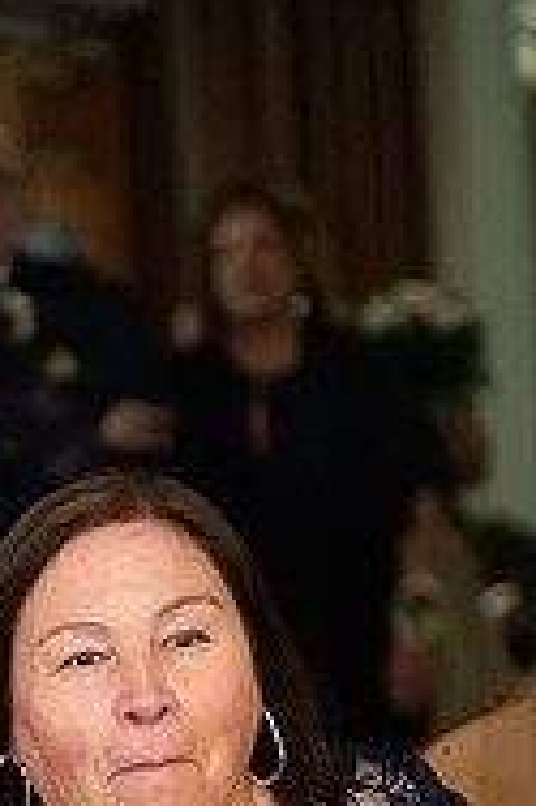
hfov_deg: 5.4
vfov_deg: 8.1
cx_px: 47
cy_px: 947
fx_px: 5638
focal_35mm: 252
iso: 8000
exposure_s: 1/200
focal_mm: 105
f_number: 4
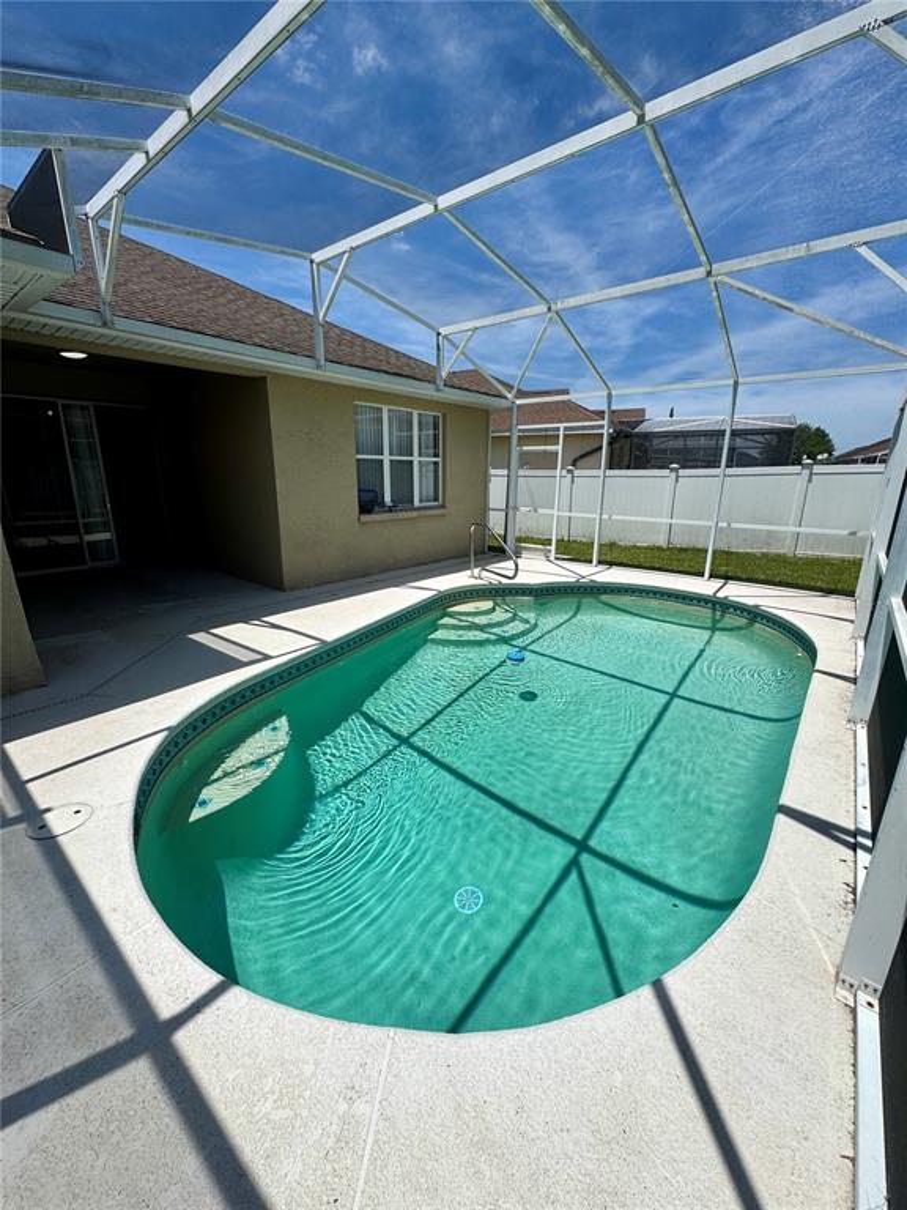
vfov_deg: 102.1
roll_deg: -0.1
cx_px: 454
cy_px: 605
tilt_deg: -14.3
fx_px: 489
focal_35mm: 14
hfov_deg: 85.7
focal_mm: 2.22
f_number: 2.2
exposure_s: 1/2415
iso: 50
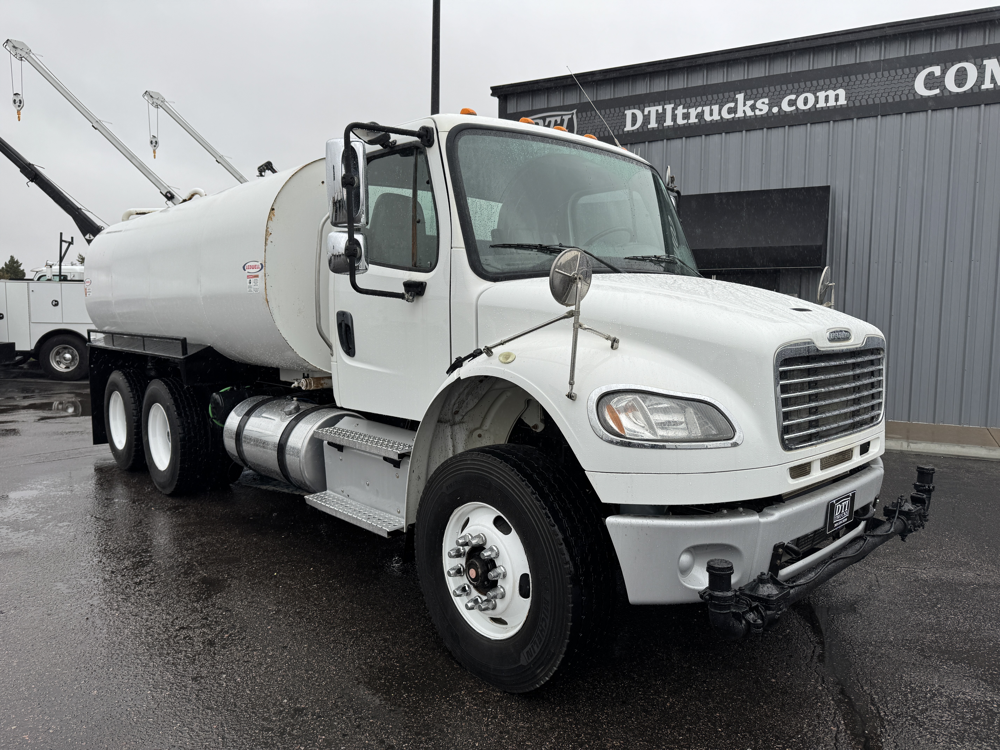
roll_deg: +0.2
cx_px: 500
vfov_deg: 56.8
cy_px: 375
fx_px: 693
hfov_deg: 71.6
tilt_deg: -5.3
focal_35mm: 24
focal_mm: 6.76
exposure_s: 1/588
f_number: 1.78
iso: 80
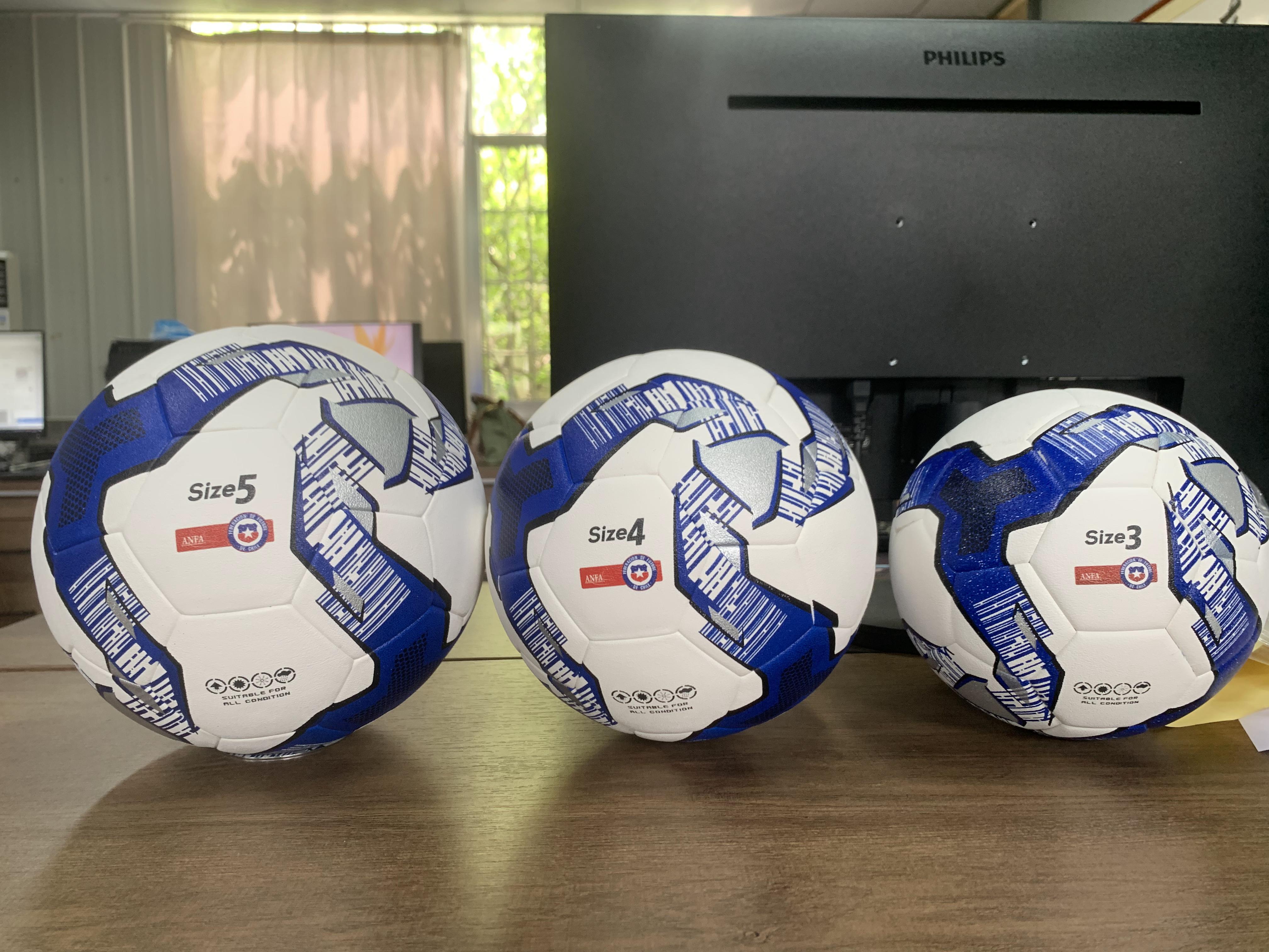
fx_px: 953
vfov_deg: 53.1
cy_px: 476
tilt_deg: -2.6
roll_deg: +0.0
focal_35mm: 26
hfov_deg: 67.3
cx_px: 634
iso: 125
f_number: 1.8
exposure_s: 1/60
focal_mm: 4.25
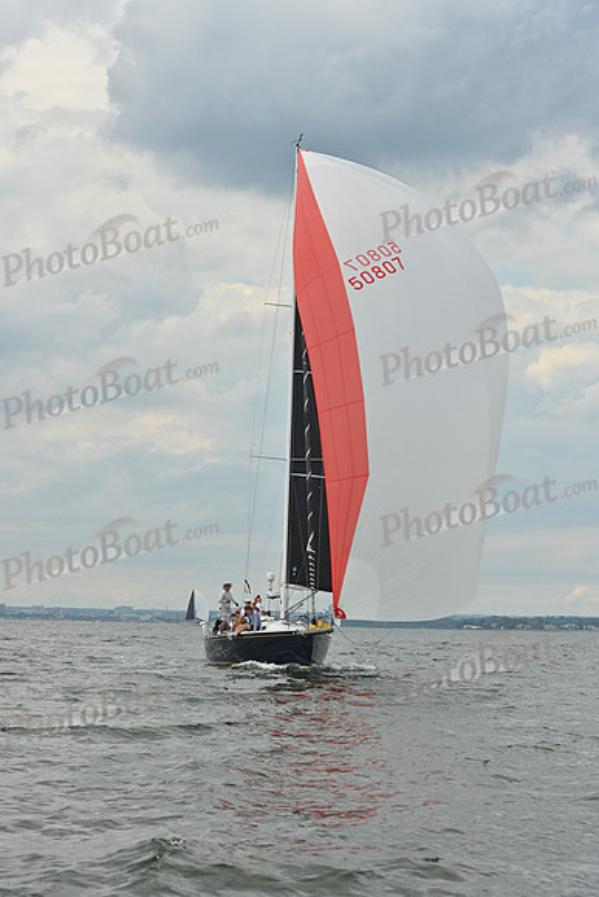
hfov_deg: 15.9
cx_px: 300
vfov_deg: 23.6
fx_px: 2145
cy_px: 448
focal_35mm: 86
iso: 320
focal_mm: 86
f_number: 7.1
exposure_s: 1/1600
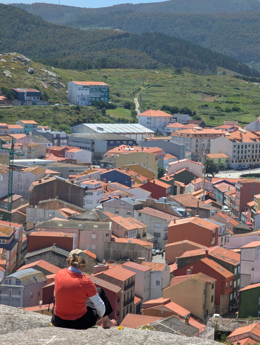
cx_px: 144
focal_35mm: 132
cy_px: 152
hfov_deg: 11.3
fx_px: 1318
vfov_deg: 14.9
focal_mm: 19
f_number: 3.5
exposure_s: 1/255
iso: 20
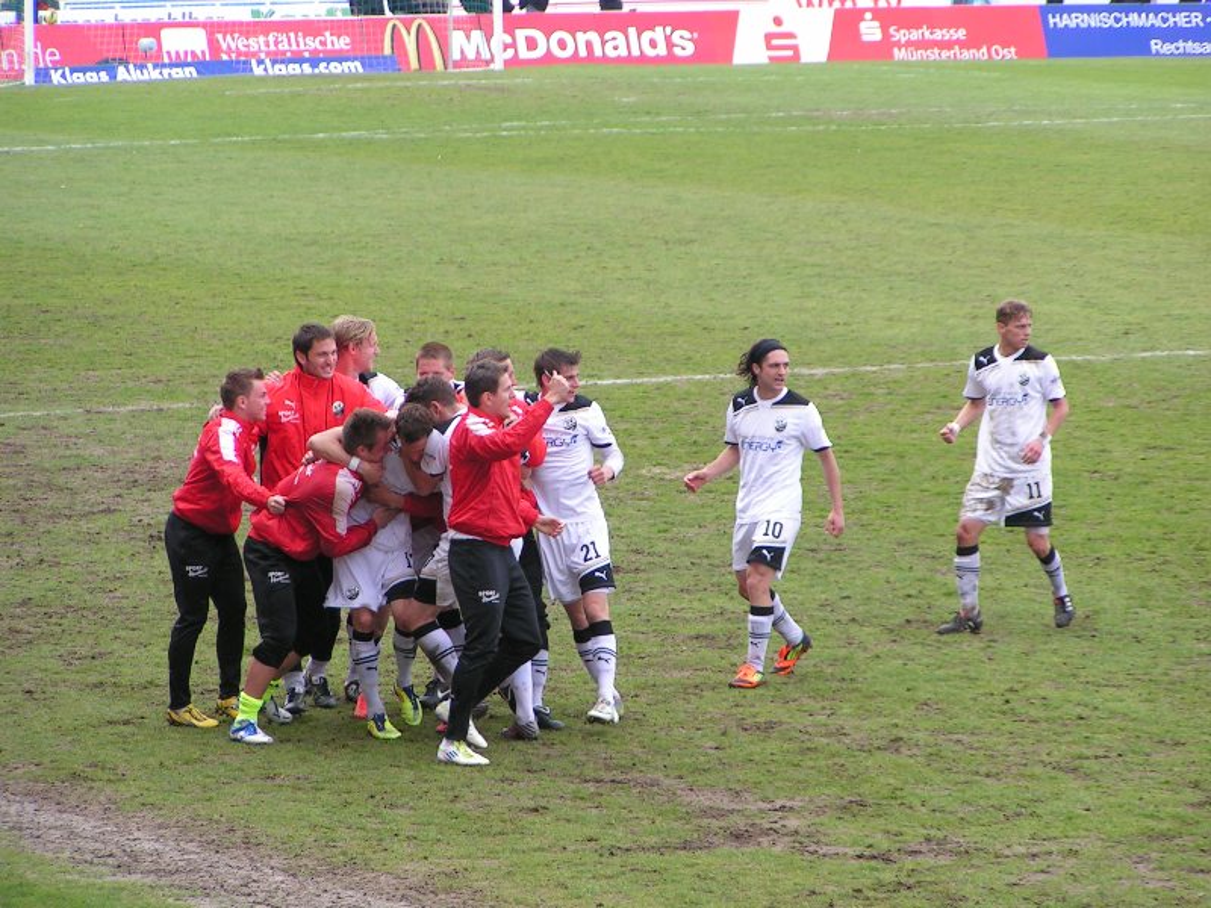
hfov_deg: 9.2
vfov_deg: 6.9
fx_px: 7557
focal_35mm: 216
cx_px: 606
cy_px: 454
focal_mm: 33
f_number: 3.5
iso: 50
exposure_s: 1/250
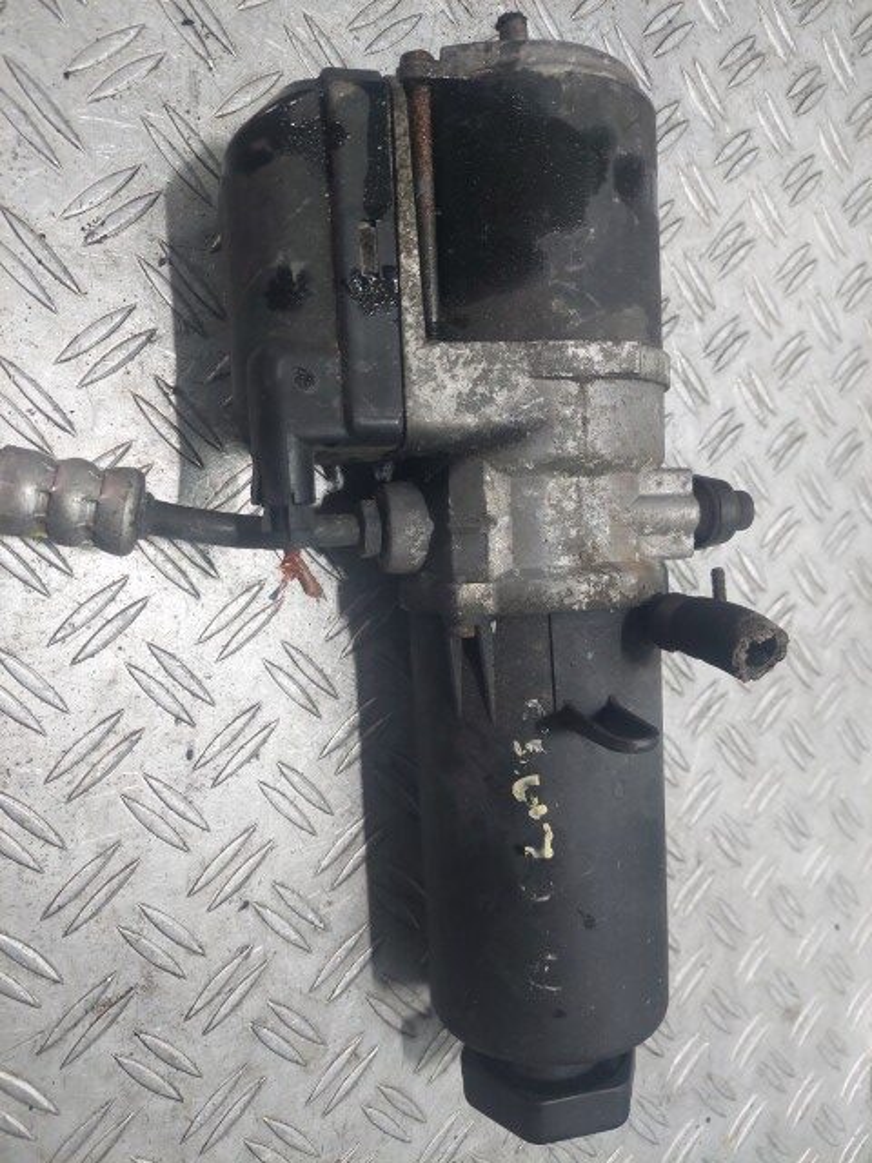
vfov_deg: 69.4
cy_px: 582
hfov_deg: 54.9
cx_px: 436
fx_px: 840
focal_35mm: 25
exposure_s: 1/100
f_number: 1.8
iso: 160
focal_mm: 5.23
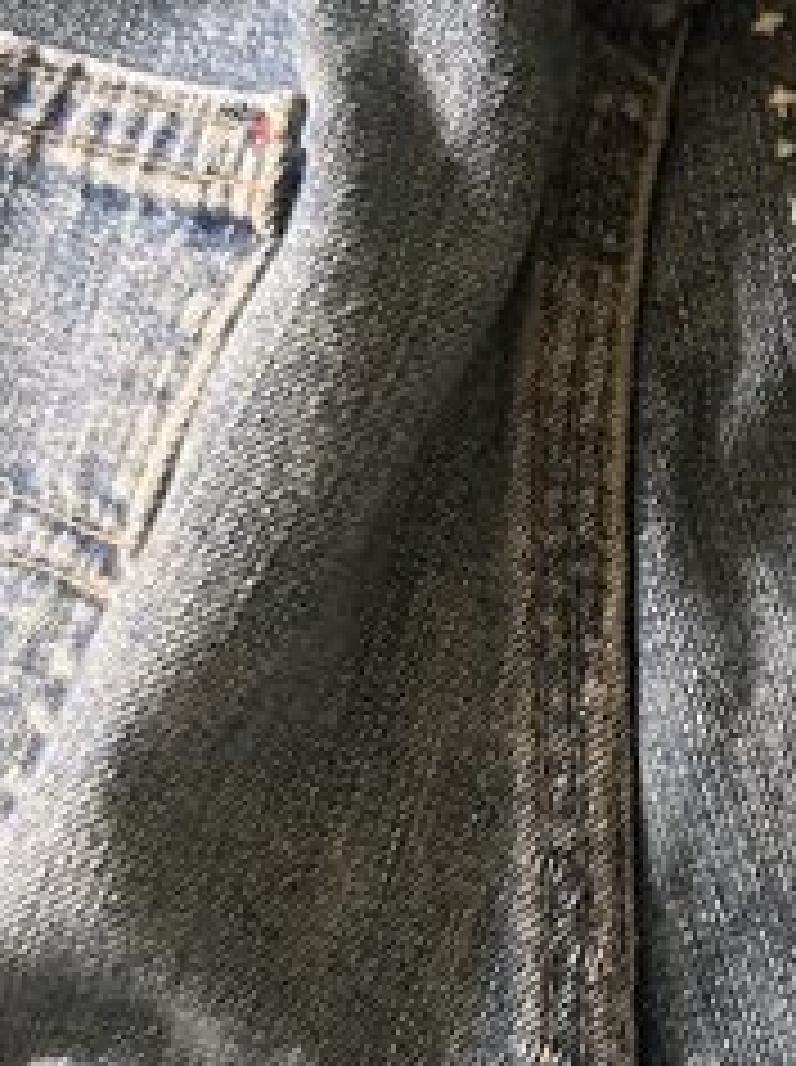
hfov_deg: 18.9
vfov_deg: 27.3
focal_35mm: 71
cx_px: 1073
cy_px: 679
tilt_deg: -79.2
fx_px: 2183
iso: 500
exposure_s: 1/60
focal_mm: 6.86
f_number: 1.78
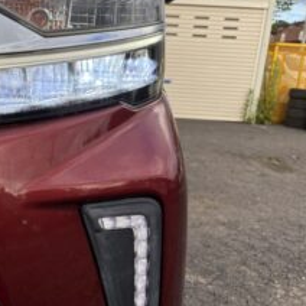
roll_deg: -3.8
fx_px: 380
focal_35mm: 38
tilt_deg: -12.1
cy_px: 152
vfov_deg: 43.9
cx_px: 62
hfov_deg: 42.0
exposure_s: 1/884
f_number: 1.6
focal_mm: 5.96
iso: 64
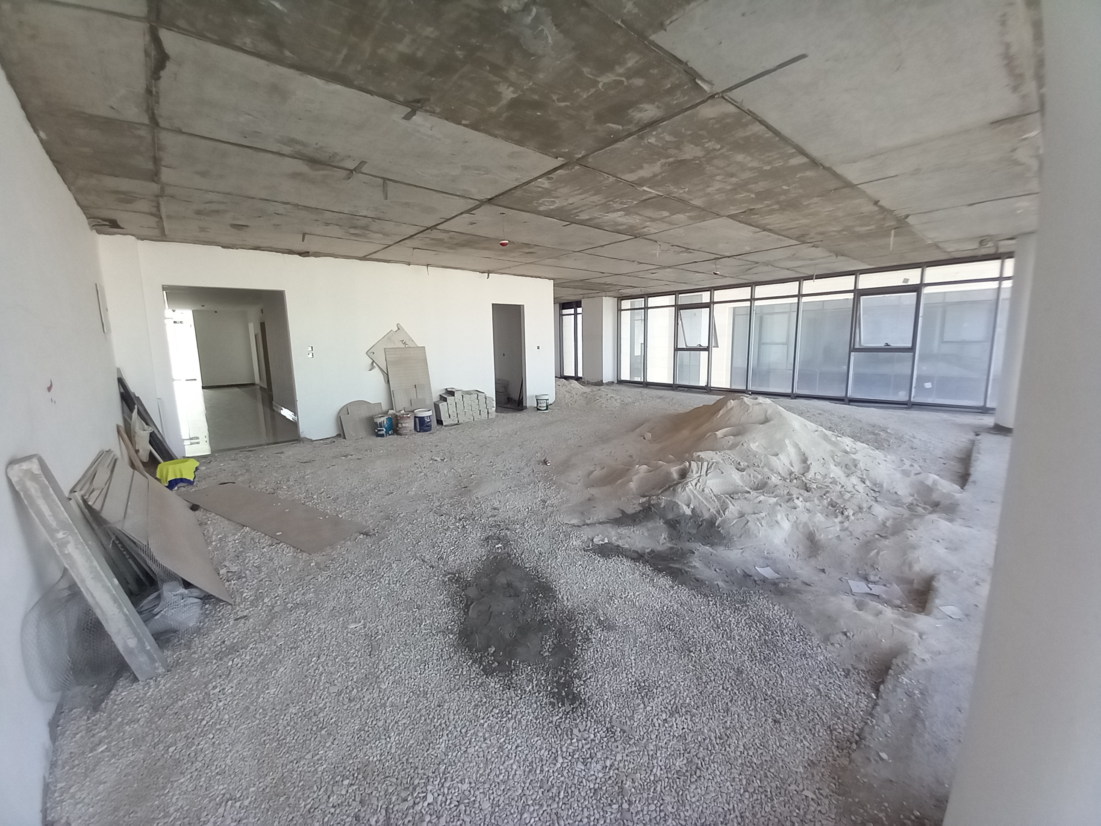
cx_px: 550
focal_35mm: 13
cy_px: 413
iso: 80
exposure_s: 1/100
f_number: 2.2
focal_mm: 1.13
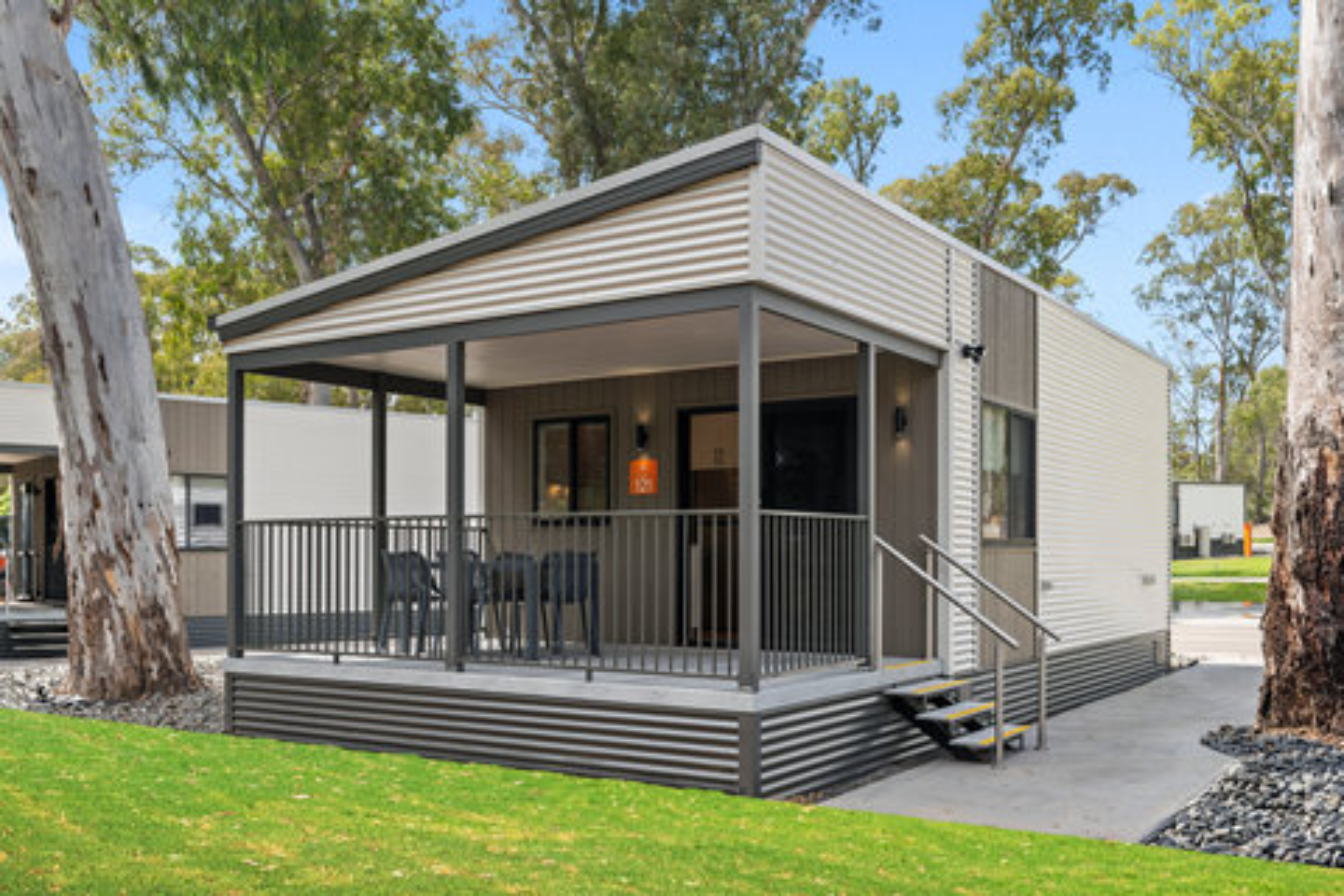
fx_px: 1195
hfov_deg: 58.7
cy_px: 448
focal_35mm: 32
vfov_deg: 41.1
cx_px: 672
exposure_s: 1/25
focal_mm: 32
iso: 200
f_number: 9
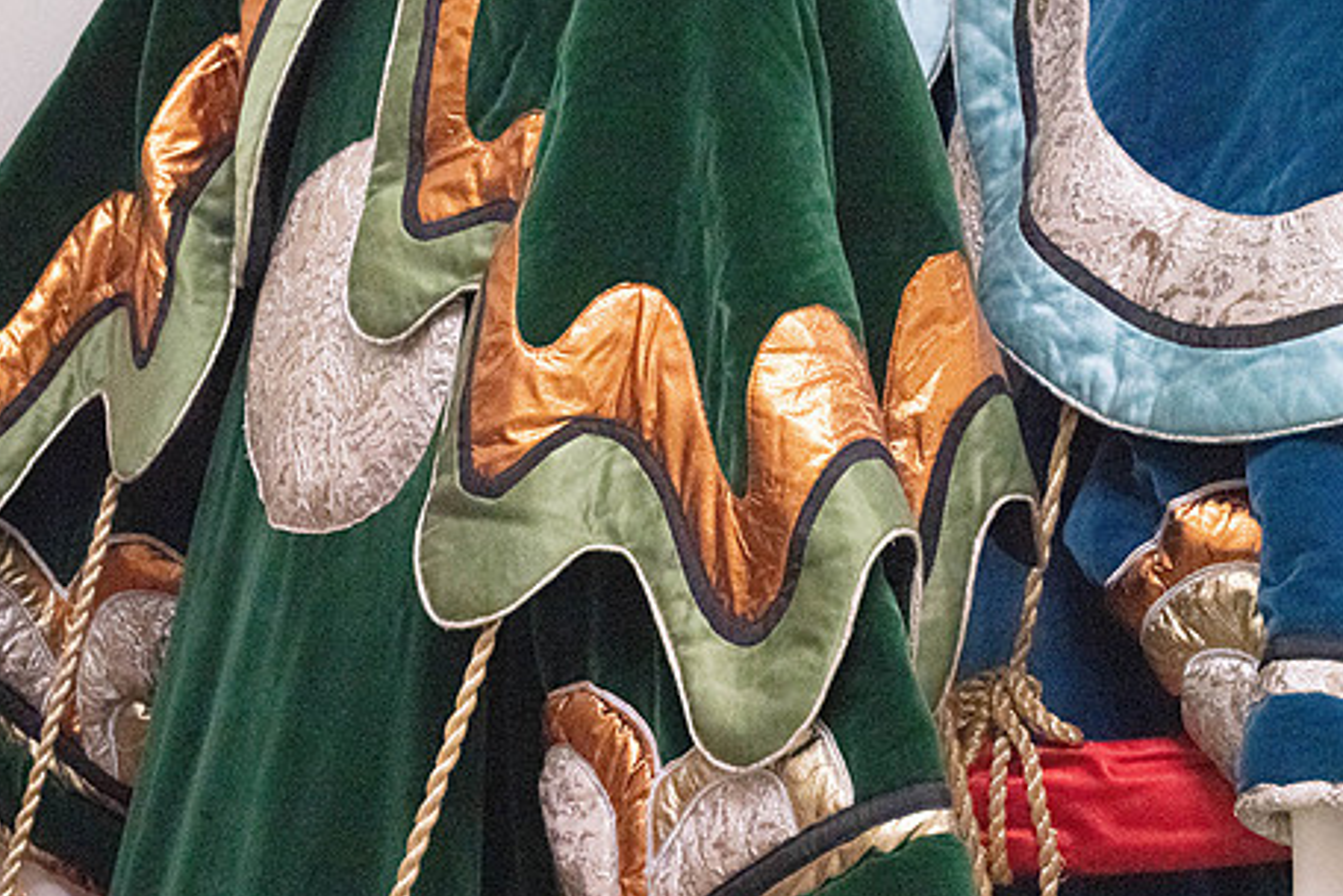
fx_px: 3320
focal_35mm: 89
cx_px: 666
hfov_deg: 22.9
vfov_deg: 15.4
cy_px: 379
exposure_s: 1/320
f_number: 11
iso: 25600
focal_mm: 70
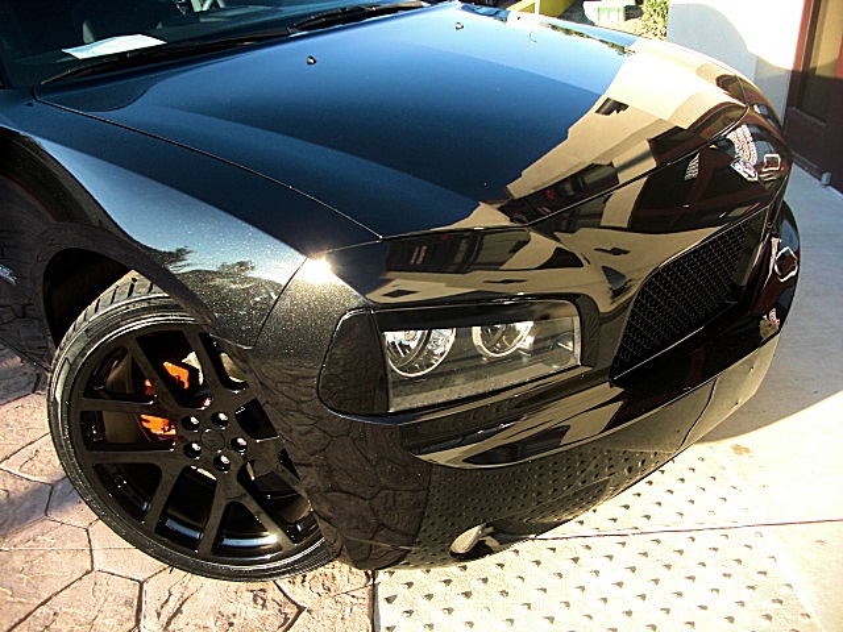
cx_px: 422
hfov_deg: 51.4
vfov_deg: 39.7
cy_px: 316
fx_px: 877
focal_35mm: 36
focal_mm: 6.3
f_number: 2.8
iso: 50
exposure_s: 1/100
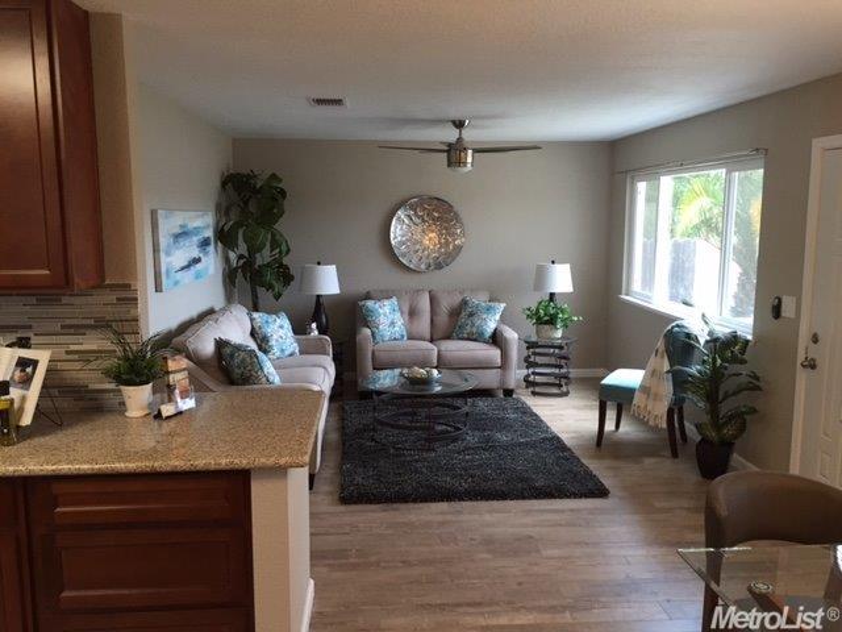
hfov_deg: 61.7
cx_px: 421
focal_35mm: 29
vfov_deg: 48.2
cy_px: 316
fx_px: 705
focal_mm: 4.15
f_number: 2.2
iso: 50
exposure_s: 1/30
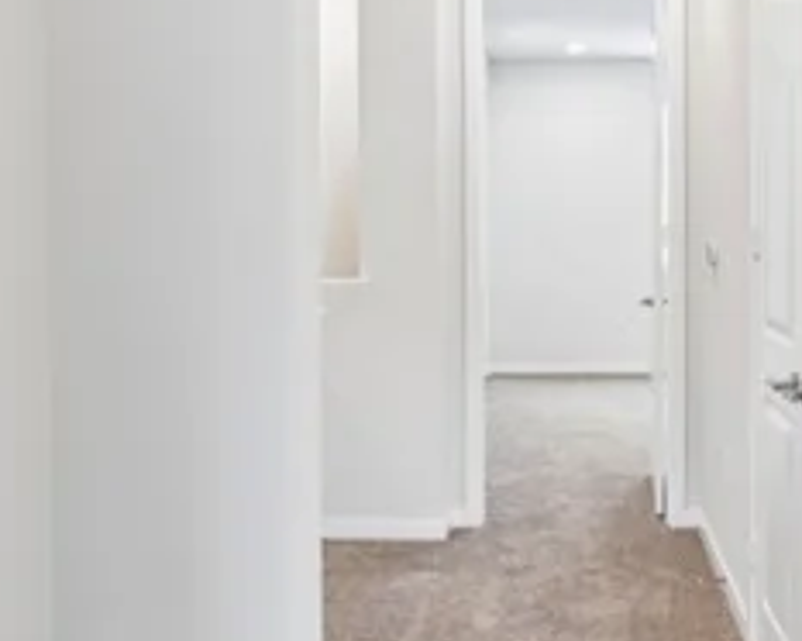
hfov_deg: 41.1
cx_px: 580
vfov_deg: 34.0
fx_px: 1044
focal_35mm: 44
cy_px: 248
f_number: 7.1
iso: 400
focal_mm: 13
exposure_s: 1/20
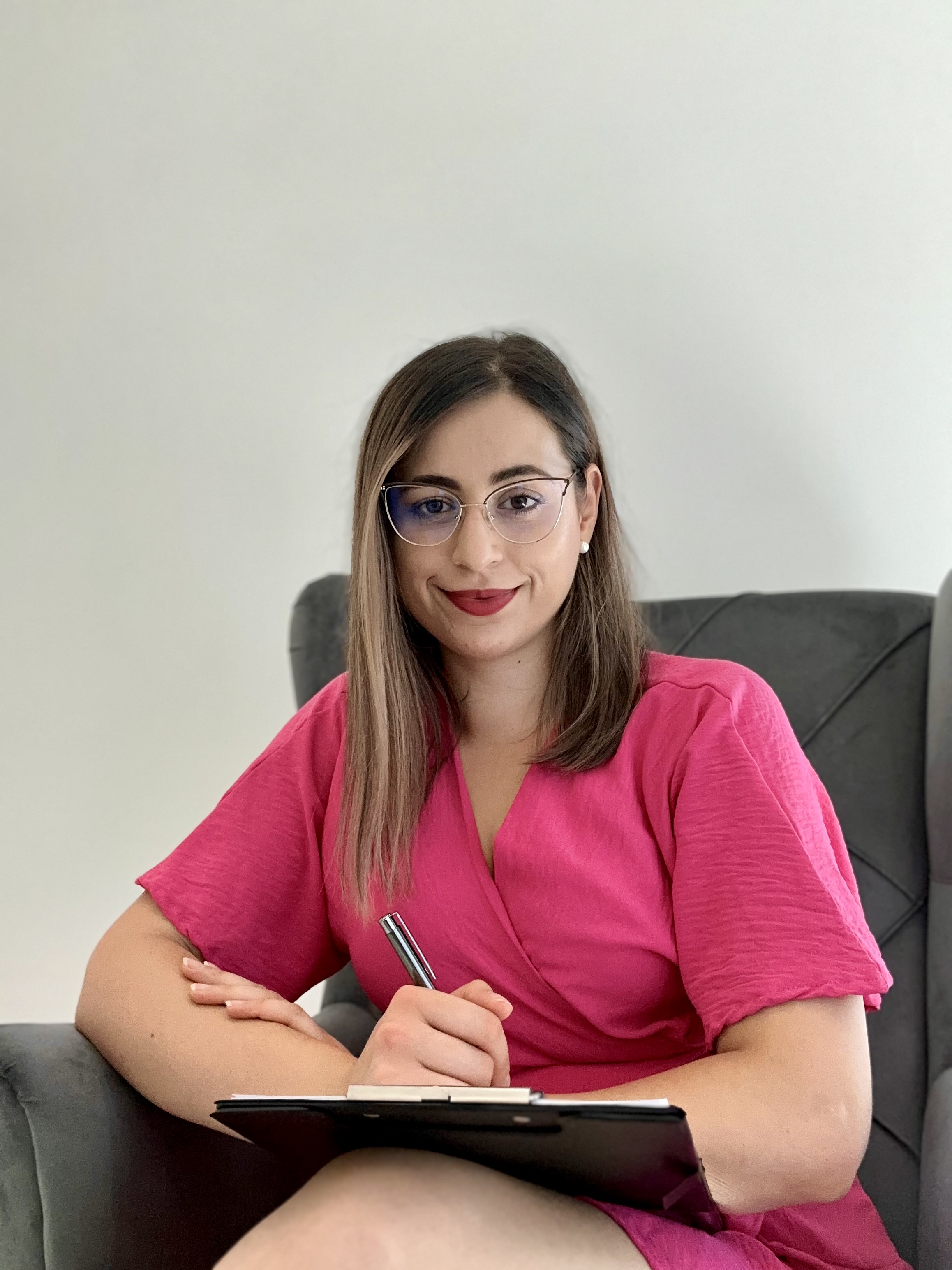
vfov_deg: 60.0
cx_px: 476
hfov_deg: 46.8
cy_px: 635
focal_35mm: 30
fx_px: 1100
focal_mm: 2.69
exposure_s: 1/121
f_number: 1.9
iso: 80
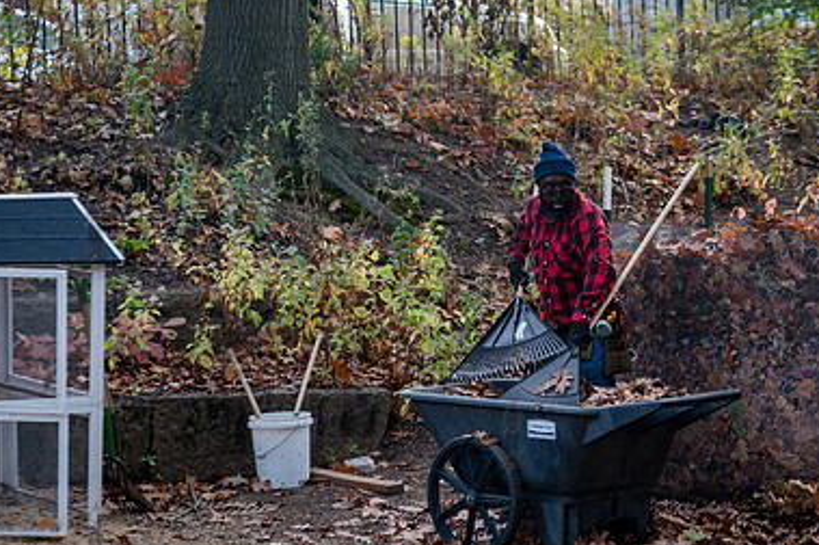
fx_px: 2818
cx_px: 510
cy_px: 225
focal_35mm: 124
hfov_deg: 16.5
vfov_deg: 11.0
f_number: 4
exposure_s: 1/500
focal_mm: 81
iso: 1000
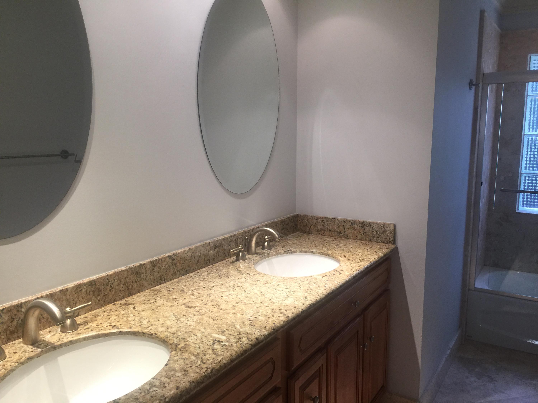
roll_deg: +0.2
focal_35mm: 29
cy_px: 202
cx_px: 269
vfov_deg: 48.2
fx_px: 451
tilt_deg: -9.5
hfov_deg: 61.7
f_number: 2.2
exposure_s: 1/30
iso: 40
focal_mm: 4.15
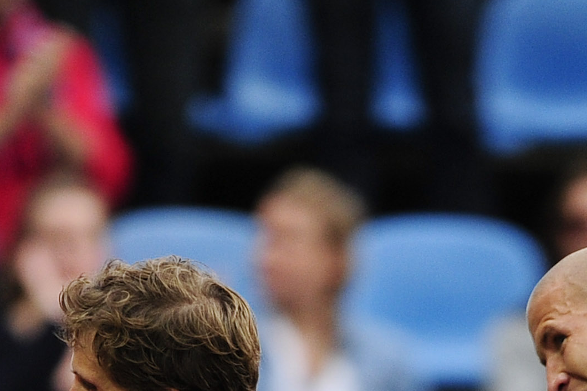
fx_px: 31502
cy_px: 928
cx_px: 463
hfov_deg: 1.1
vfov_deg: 0.7
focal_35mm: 1933
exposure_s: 1/1600
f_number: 2.8
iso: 1000
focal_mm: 400
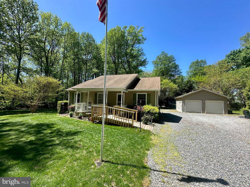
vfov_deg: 85.7
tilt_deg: +3.4
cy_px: 94
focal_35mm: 14
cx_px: 125
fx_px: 101
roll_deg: -2.0
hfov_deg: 102.1
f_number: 2.2
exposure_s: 1/861
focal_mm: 2.22
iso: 40
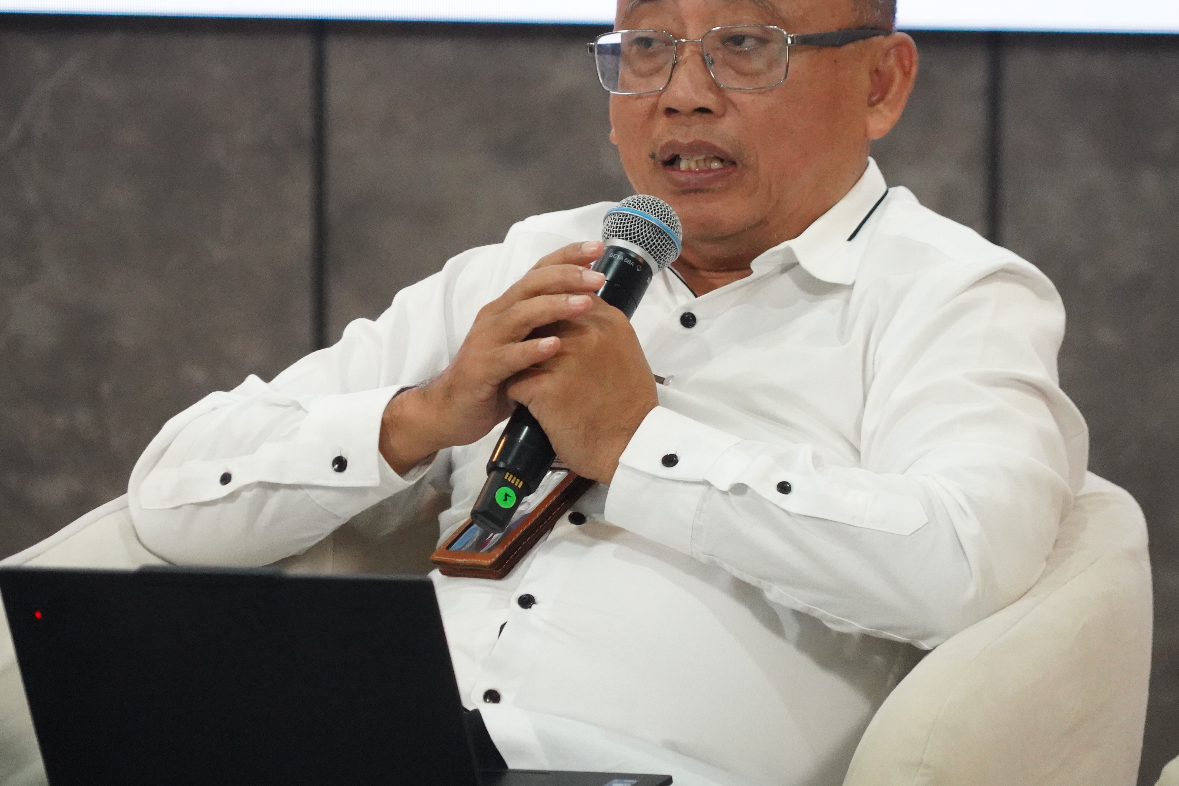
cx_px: 578
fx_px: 10806
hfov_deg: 6.2
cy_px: 272
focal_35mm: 330
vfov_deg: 4.2
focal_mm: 240
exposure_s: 1/250
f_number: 6.3
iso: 12800
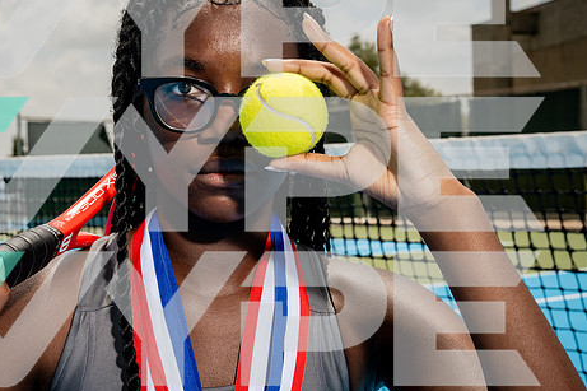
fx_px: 1108
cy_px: 165
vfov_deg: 20.0
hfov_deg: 29.5
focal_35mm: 68
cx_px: 220
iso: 100
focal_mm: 54
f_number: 11
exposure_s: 1/200
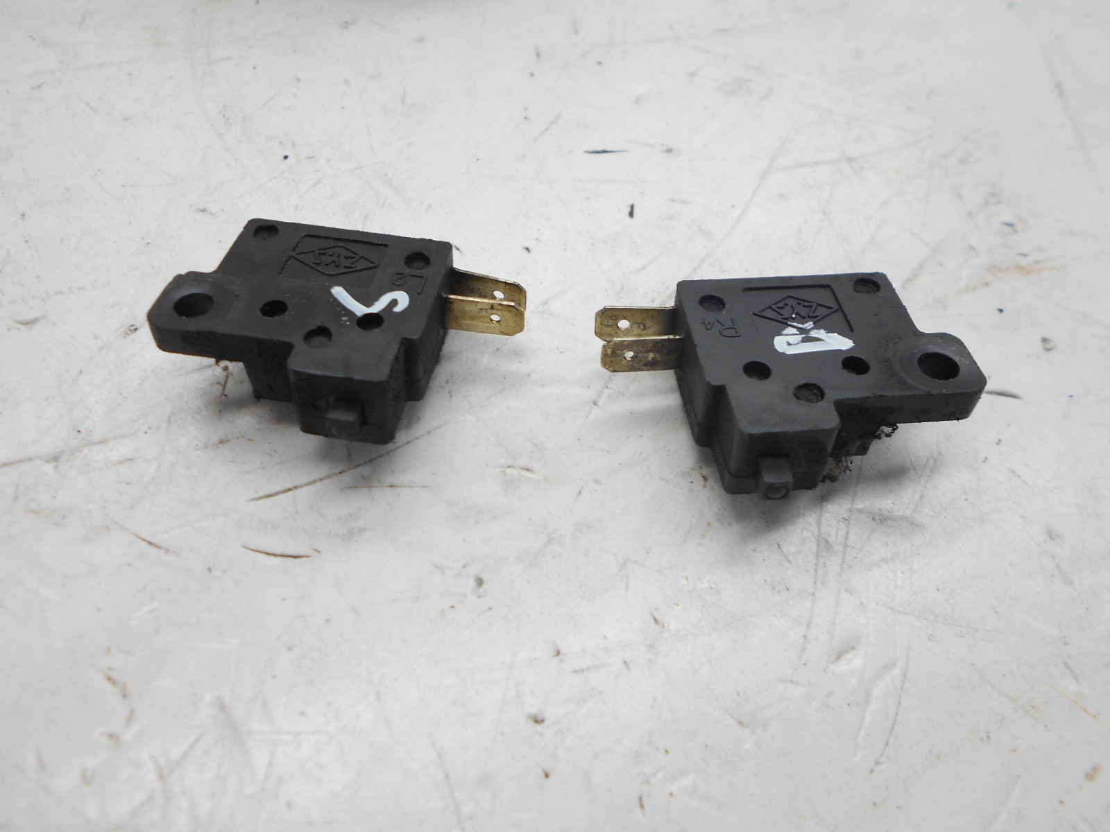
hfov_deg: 67.3
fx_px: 834
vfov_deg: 53.1
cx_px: 555
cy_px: 416
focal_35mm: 26
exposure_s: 1/50
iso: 80
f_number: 3.2
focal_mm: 4.6
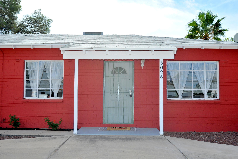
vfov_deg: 37.8
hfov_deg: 54.5
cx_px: 119
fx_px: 231
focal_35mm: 35
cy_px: 80
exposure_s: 1/320
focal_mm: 35
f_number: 10
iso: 320
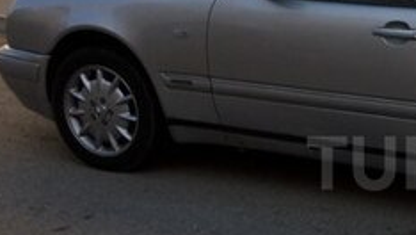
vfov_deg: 13.6
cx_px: 489
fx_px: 982
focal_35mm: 89
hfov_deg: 22.2
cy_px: 163
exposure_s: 1/720
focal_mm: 4.15
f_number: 2.2
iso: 32
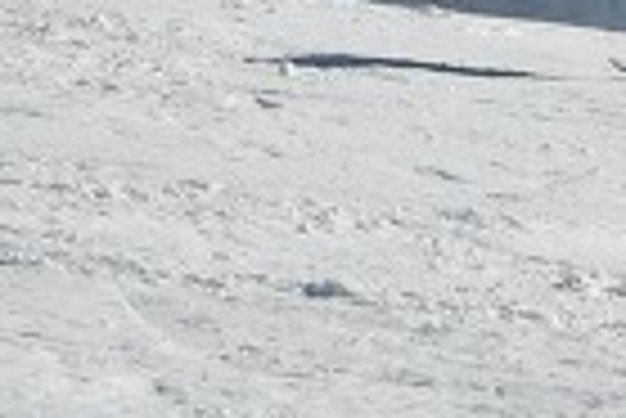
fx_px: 12213
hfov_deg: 2.9
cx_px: 207
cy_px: -849
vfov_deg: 2.0
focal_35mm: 702
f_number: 11
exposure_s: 1/500
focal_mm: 65
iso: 100
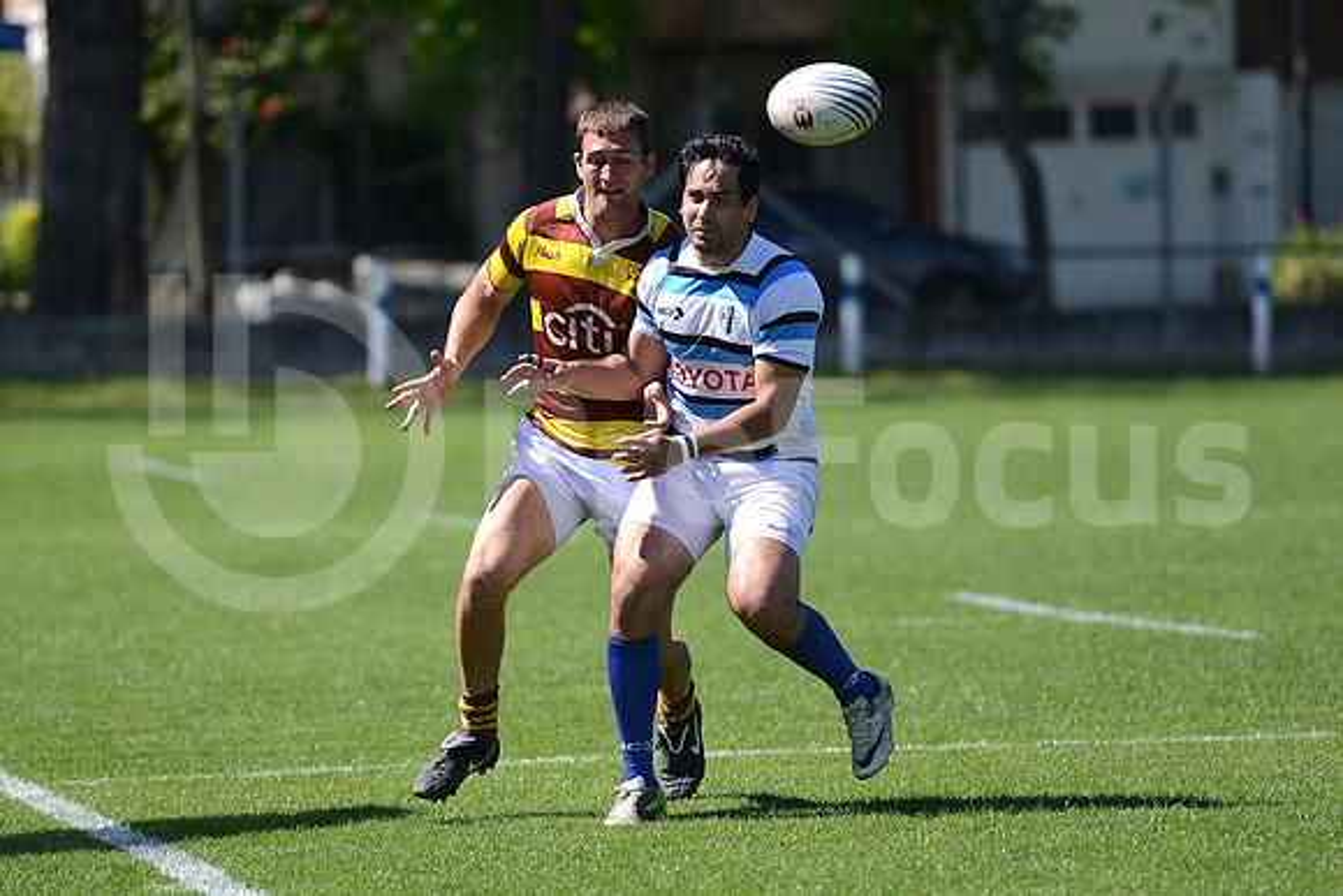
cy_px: 448
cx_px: 672
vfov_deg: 7.0
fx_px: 7276
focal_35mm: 195
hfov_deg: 10.5
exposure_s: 1/2000
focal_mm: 195
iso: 250
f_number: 2.8
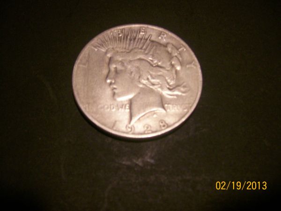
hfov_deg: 52.6
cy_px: 106
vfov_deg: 40.7
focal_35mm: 35
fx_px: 284
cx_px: 140
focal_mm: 5.8
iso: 160
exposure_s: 1/28.7
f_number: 2.8
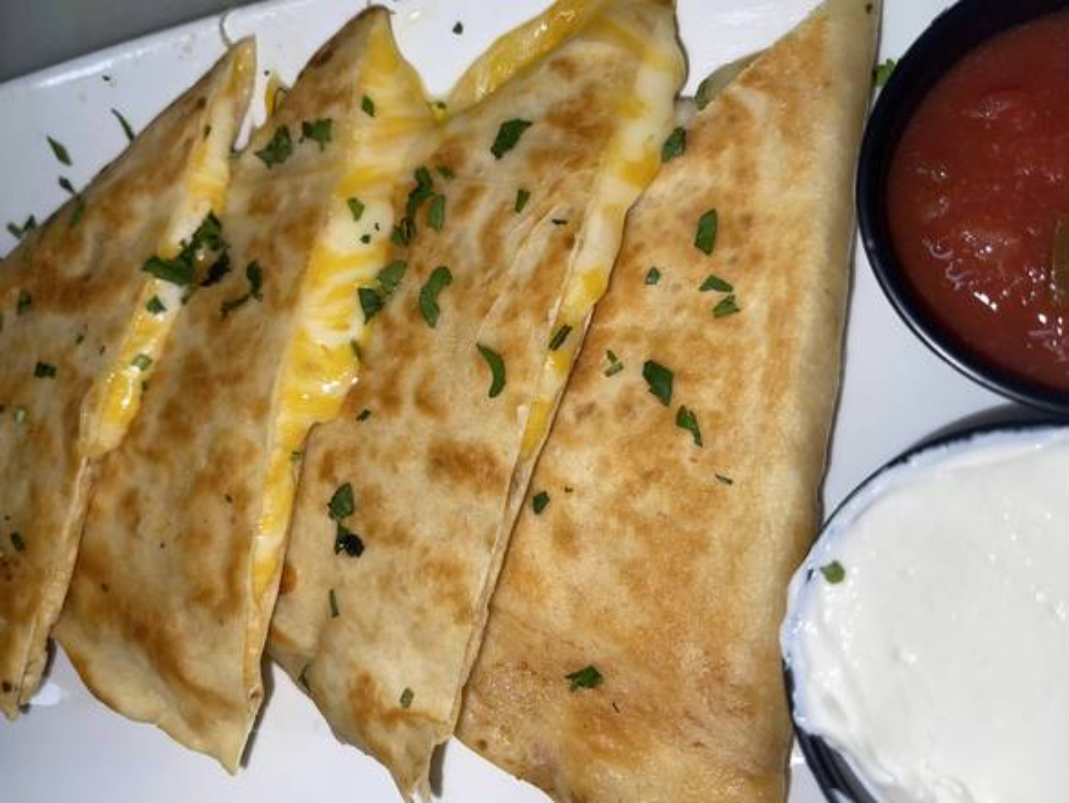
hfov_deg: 69.4
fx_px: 772
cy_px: 402
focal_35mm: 25
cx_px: 534
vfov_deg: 54.9
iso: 32
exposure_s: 1/1030
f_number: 1.6
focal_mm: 5.1
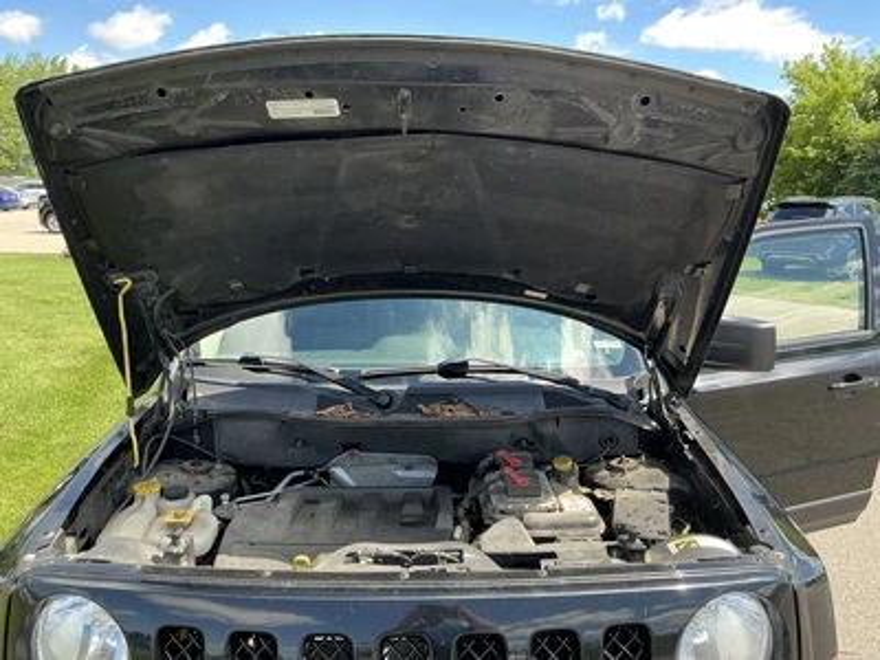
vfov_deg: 49.7
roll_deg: -2.5
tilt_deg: -5.6
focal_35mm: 28
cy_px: 330
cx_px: 440
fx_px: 712
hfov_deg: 63.4
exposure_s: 1/264
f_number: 1.8
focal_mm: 3
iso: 25
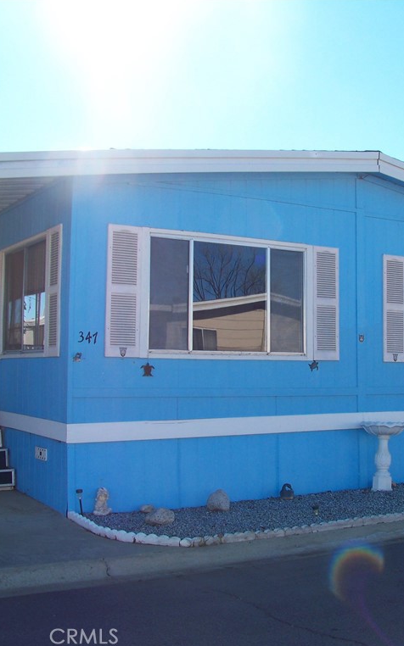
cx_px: 281
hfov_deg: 27.2
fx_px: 828
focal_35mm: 47
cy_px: 323
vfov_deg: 42.7
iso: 64
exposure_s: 1/400
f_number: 3.6
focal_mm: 5.85
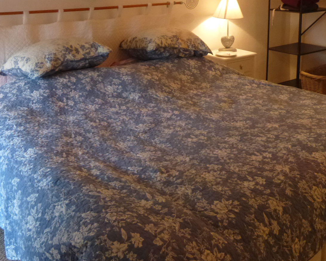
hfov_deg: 40.3
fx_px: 444
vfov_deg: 31.7
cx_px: 172
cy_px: 43
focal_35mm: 46
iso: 400
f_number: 3.1
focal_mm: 4.5
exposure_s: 1/20
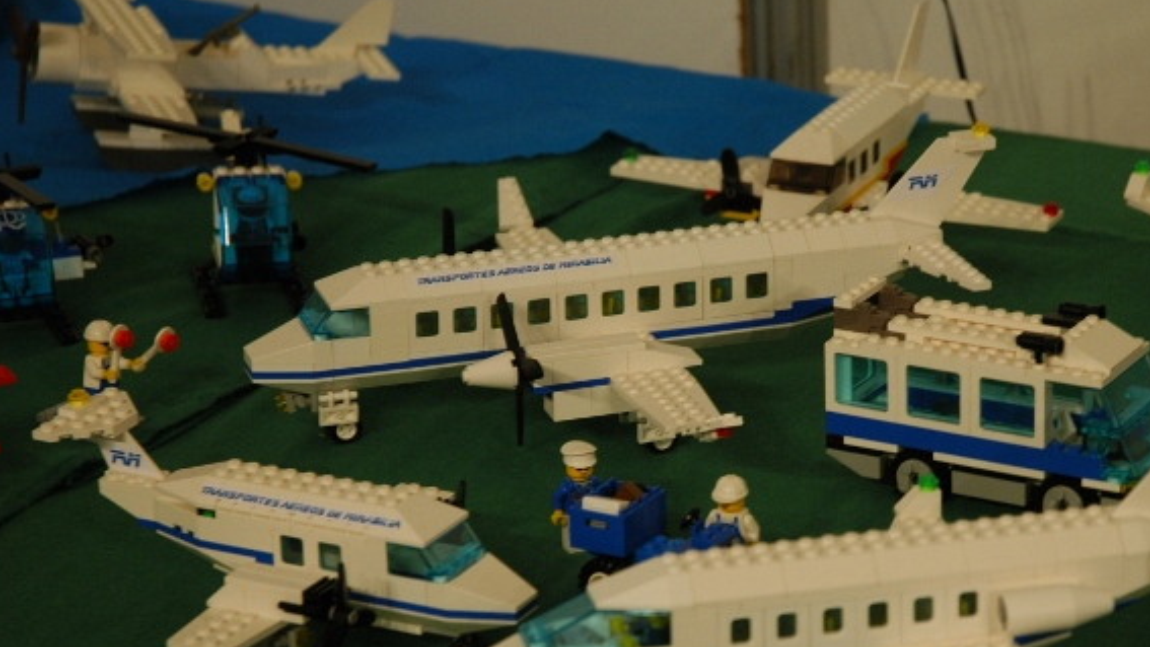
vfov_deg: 9.8
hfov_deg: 17.2
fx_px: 3781
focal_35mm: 124
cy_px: 400
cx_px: 805
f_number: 4.5
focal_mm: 56
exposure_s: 1/20
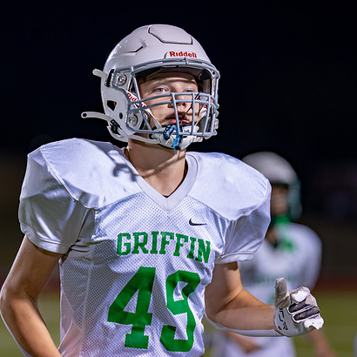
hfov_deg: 8.2
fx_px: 2497
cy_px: 139
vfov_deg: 8.2
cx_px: 123
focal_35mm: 214
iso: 500
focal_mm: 135
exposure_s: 1/500
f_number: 1.8
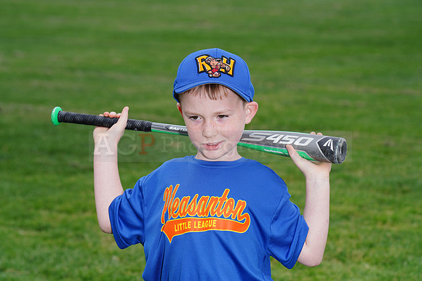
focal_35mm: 170
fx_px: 1993
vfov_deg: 8.1
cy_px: 140
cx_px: 211
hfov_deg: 12.1
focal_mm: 170
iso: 200
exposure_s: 1/200
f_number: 9
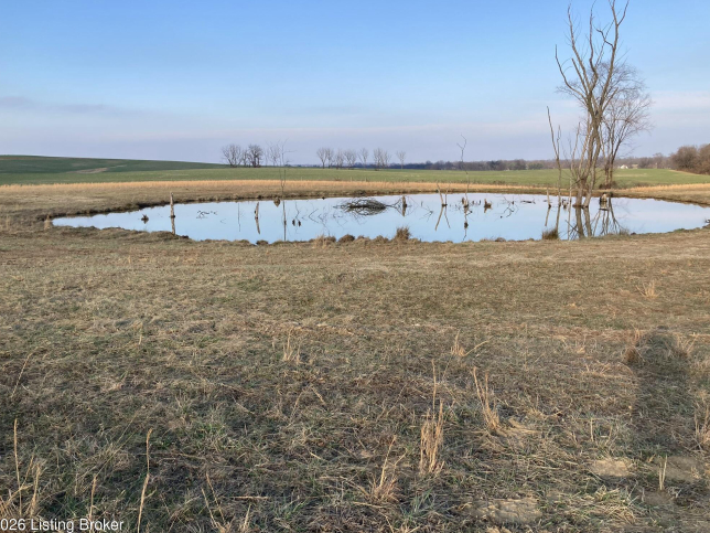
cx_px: 346
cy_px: 274
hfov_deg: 61.7
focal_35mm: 29
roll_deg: -0.8
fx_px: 595
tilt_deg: -8.3
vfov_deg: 48.2
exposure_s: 1/1104
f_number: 1.8
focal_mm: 3.99
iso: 20
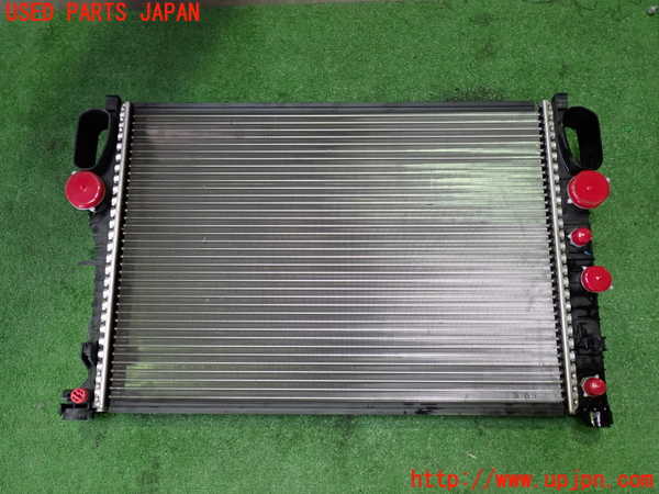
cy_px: 247
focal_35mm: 30
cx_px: 330
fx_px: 571
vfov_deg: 46.8
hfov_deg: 60.0
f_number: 2.3
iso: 200
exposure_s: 1/30
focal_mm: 5.4
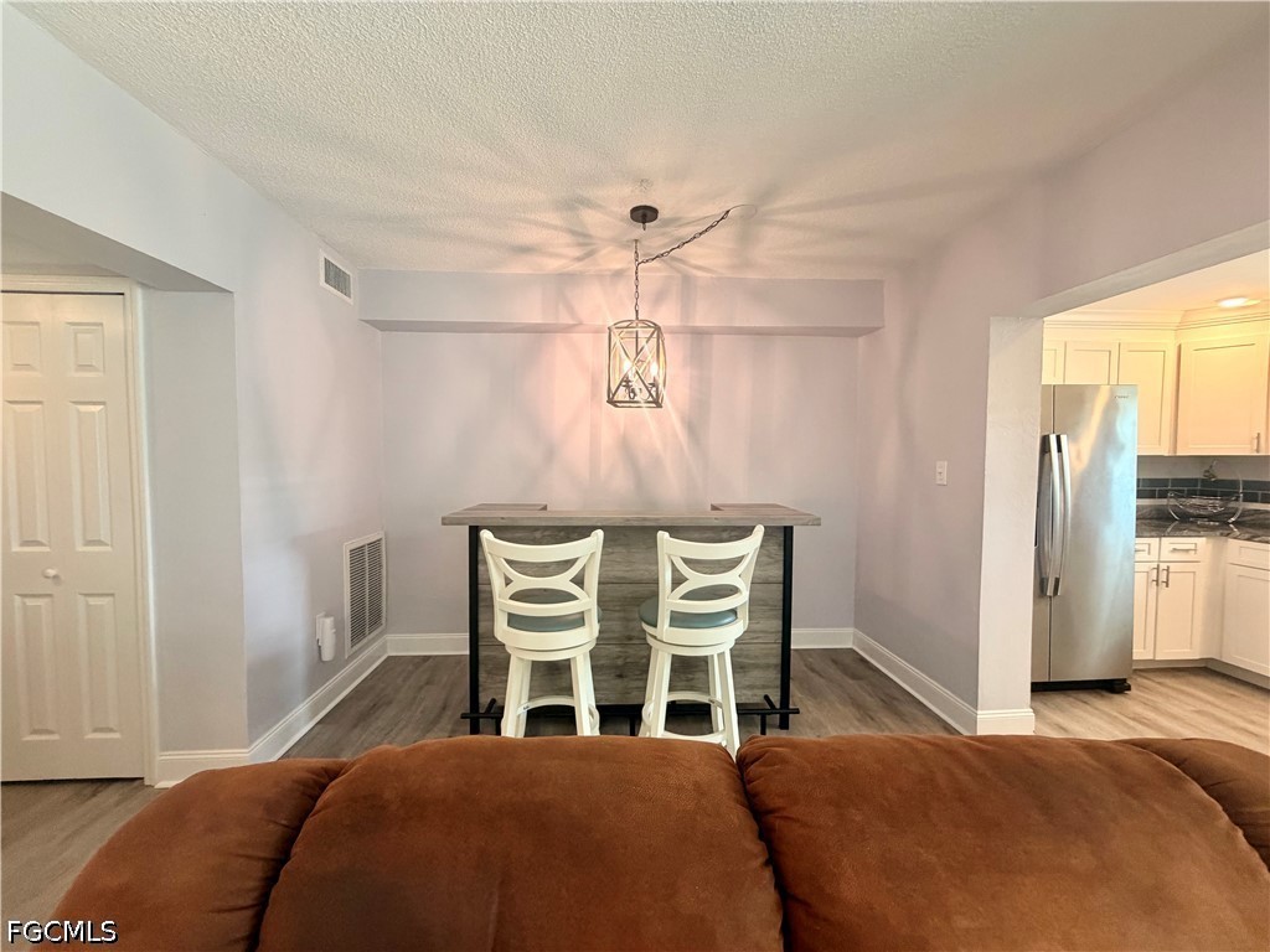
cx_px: 635
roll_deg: -0.7
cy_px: 476
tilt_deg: -2.8
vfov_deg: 85.7
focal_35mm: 14
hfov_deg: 102.1
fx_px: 514
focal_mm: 2.22
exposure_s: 1/60
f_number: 2.2
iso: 320
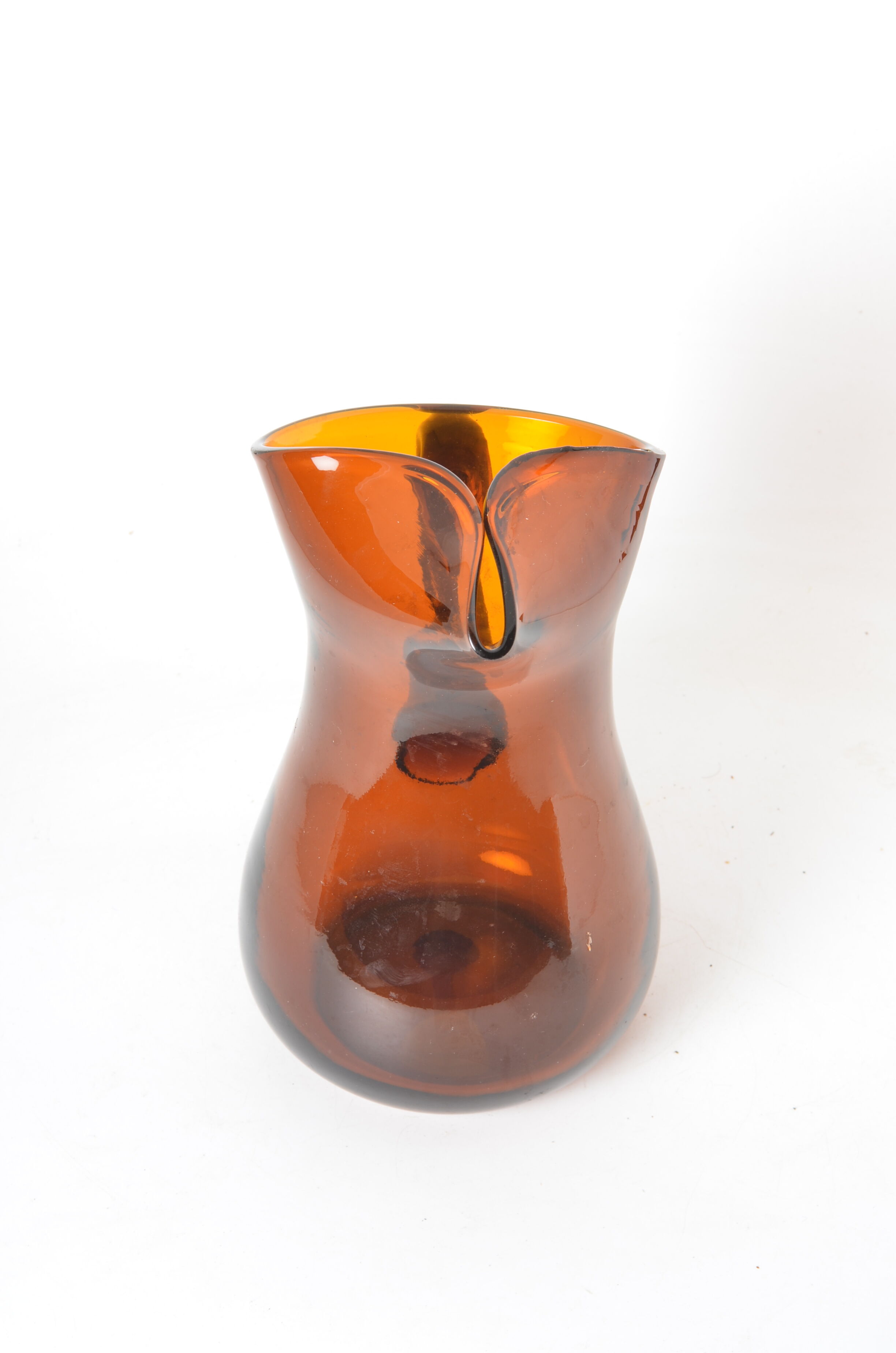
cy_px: 676
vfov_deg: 27.0
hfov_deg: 18.1
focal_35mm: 75
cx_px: 448
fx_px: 2812
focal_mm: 50
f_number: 11
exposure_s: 1/125
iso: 100
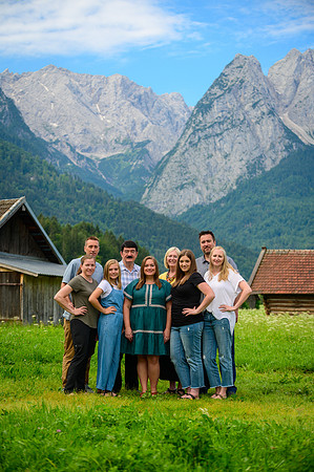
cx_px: 157
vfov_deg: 28.9
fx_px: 918
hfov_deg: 19.4
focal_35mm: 70
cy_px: 236
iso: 125
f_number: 4
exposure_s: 1/800
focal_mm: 70
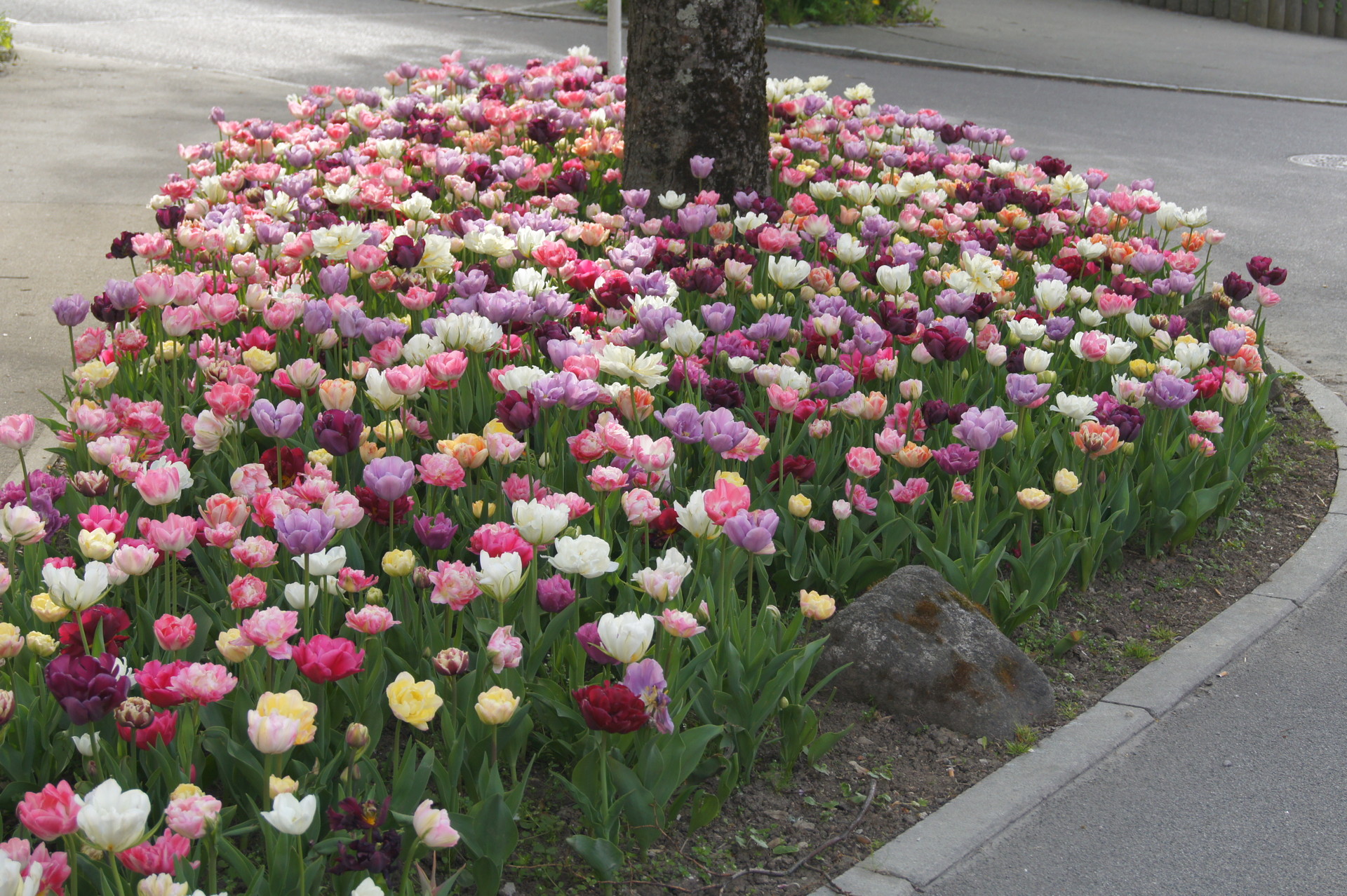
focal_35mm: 68
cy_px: 448
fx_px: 2524
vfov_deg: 20.1
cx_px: 674
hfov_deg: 29.9
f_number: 5.6
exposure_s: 1/250
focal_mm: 45
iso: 200
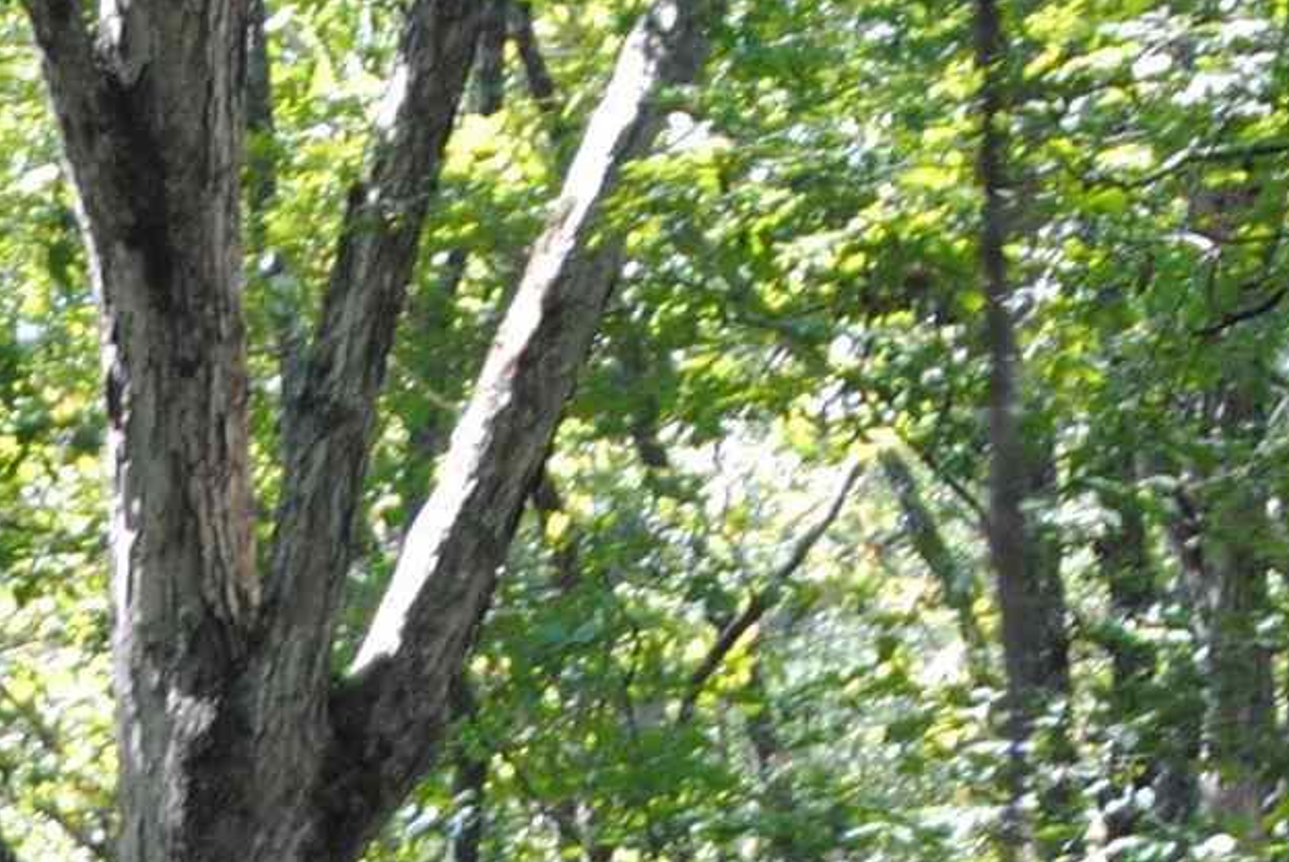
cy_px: 2068
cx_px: 132
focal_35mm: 405
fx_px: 14531
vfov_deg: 3.4
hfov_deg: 5.1
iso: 200
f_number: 4.5
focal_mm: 55
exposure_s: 1/80
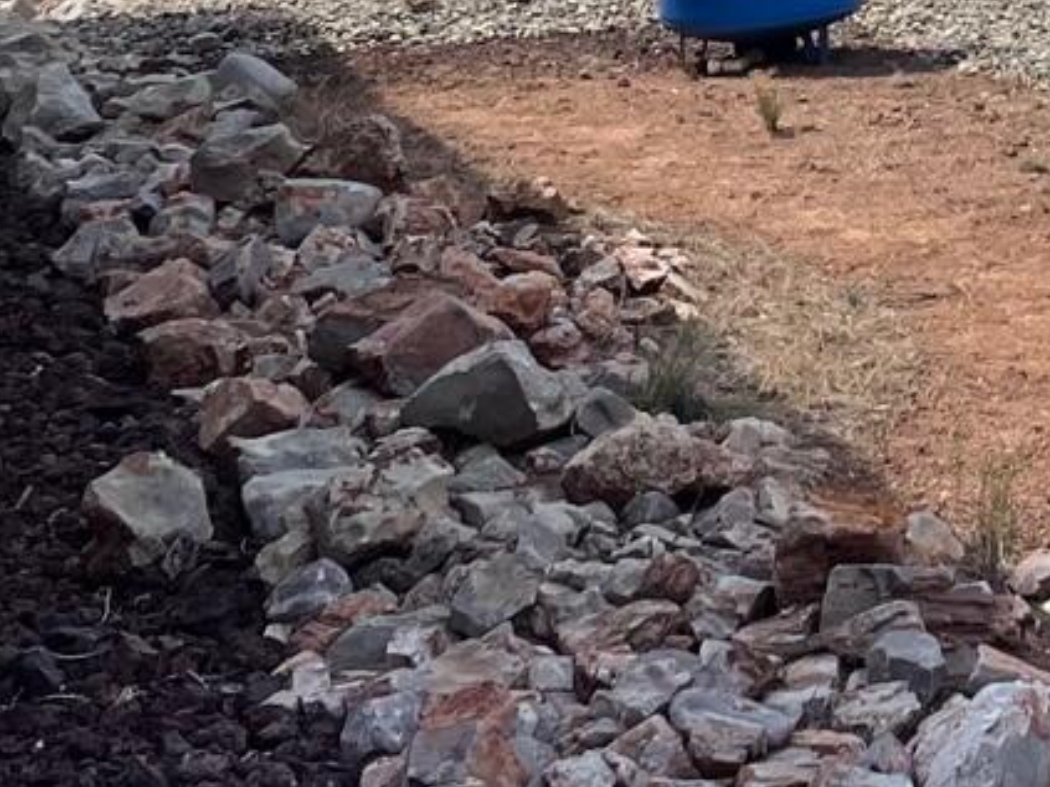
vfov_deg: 11.2
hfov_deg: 15.4
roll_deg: +0.5
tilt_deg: +5.0
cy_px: -588
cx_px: 1231
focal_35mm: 124
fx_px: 3760
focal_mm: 4.2
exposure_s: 1/3731
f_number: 1.6
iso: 32
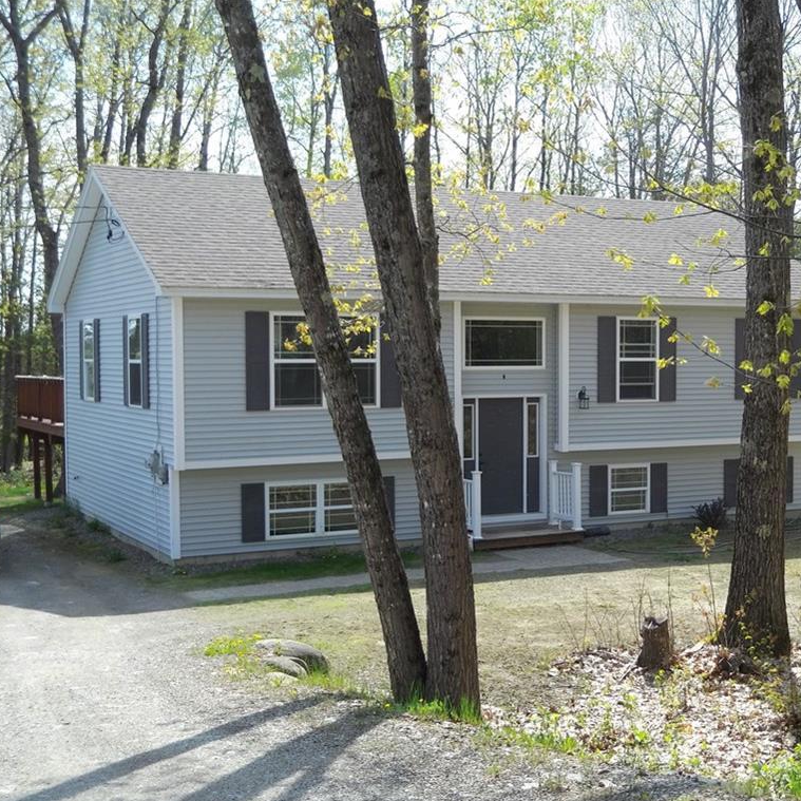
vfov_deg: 34.0
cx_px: 533
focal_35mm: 50
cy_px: 402
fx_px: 1309
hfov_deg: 33.7
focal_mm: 7.6
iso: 100
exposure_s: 1/400
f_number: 4.2
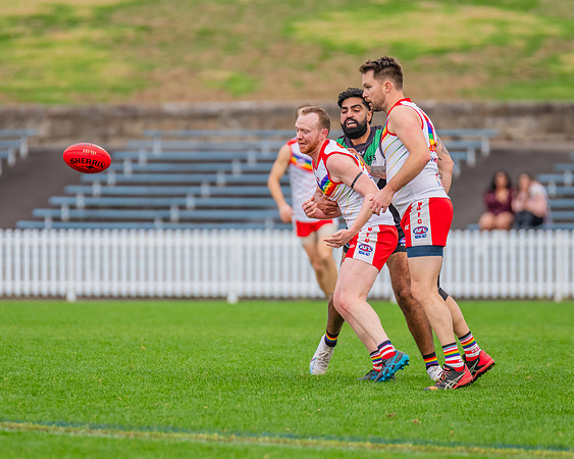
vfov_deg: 3.1
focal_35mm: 497
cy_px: 224
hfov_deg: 3.9
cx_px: 259
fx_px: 8447
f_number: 4
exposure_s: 1/1000
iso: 1000
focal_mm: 360
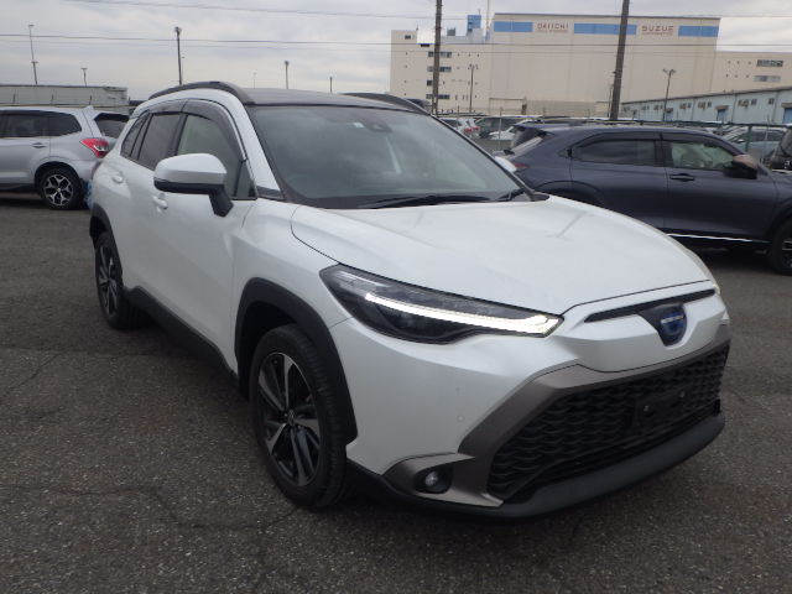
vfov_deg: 49.7
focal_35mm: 28
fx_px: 641
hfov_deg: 63.4
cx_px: 396
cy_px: 297
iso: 125
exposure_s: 1/160
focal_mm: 5
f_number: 4.2
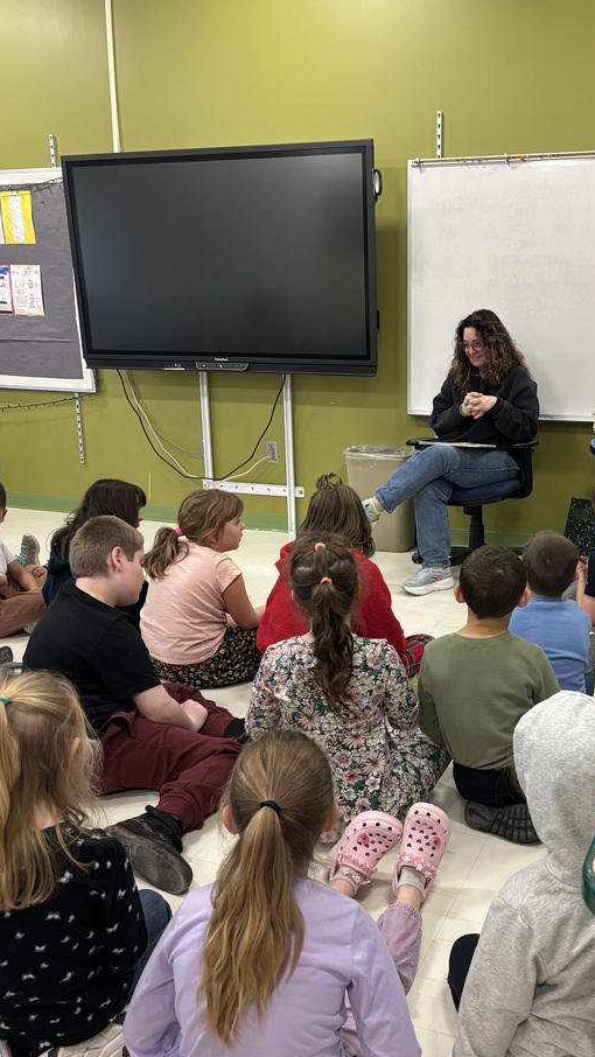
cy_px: 565
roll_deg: -1.2
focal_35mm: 32
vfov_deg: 60.9
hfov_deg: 35.9
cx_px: 443
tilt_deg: -15.3
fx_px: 897
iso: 160
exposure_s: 1/60
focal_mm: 5.96
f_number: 1.6
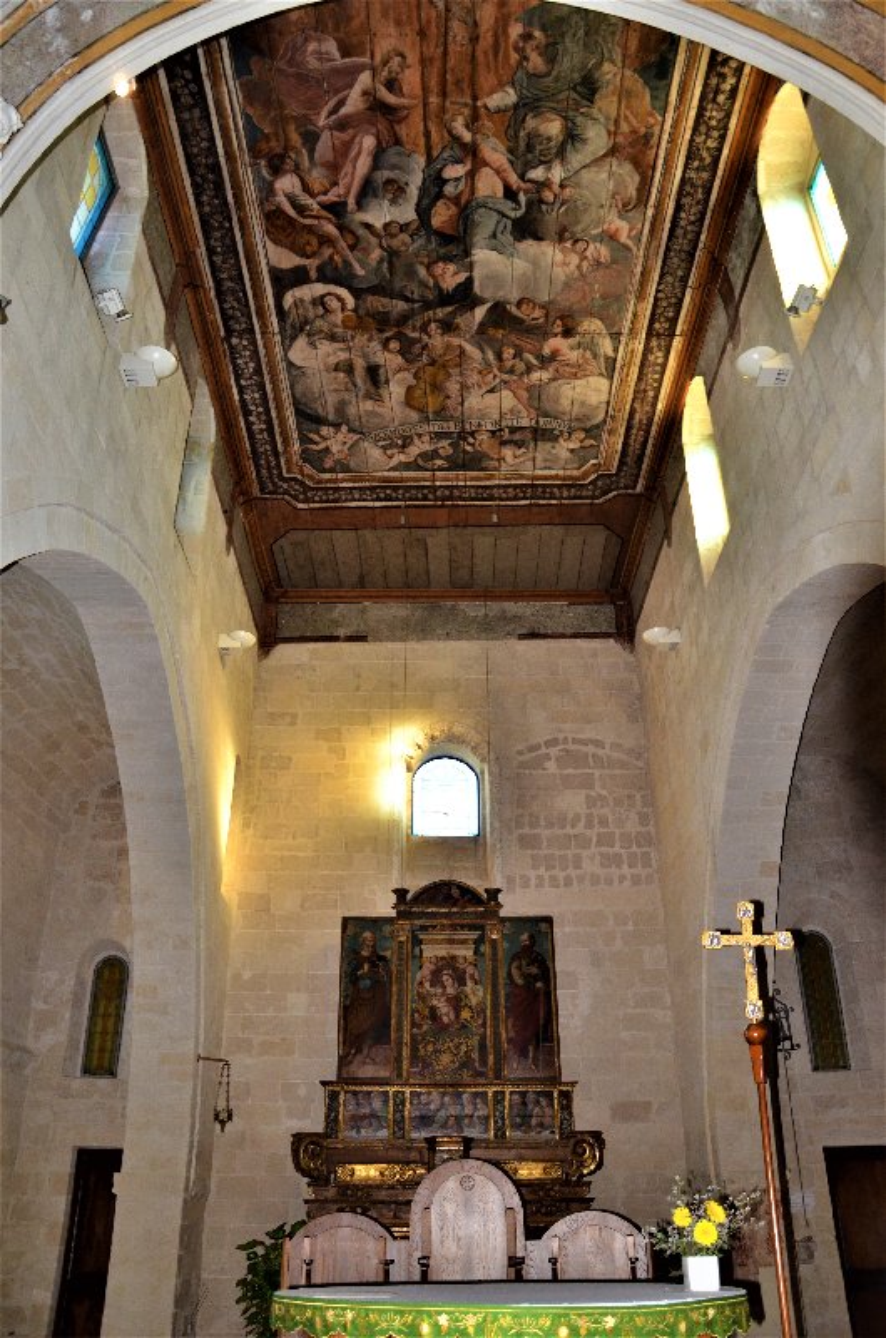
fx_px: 1001
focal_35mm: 27
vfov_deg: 67.5
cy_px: 669
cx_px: 443
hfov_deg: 47.7
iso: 800
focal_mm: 18
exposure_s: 1/60
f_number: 3.5
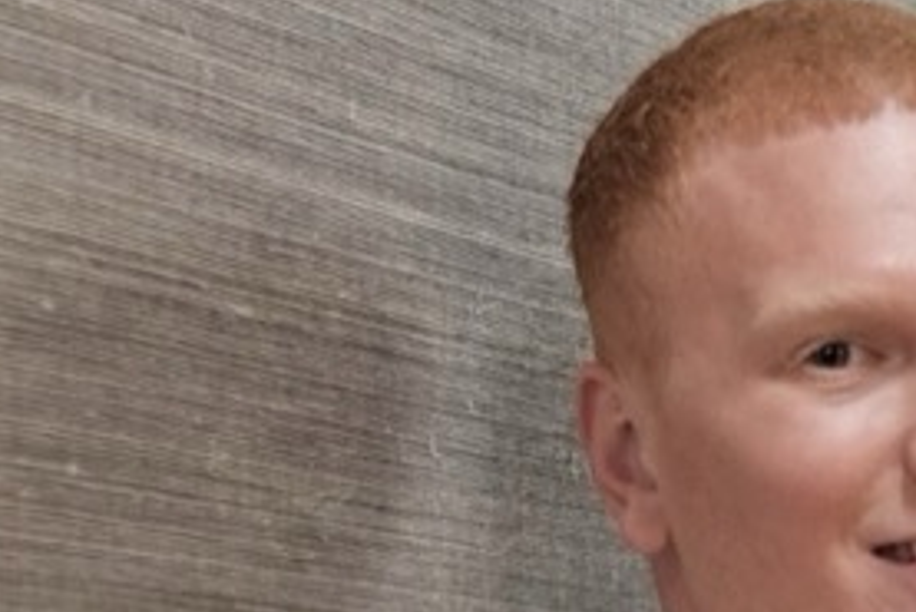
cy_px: 1221
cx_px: 1240
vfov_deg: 6.6
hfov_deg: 10.0
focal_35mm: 202
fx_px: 5142
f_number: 1.4
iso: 640
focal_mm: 23
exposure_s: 1/60
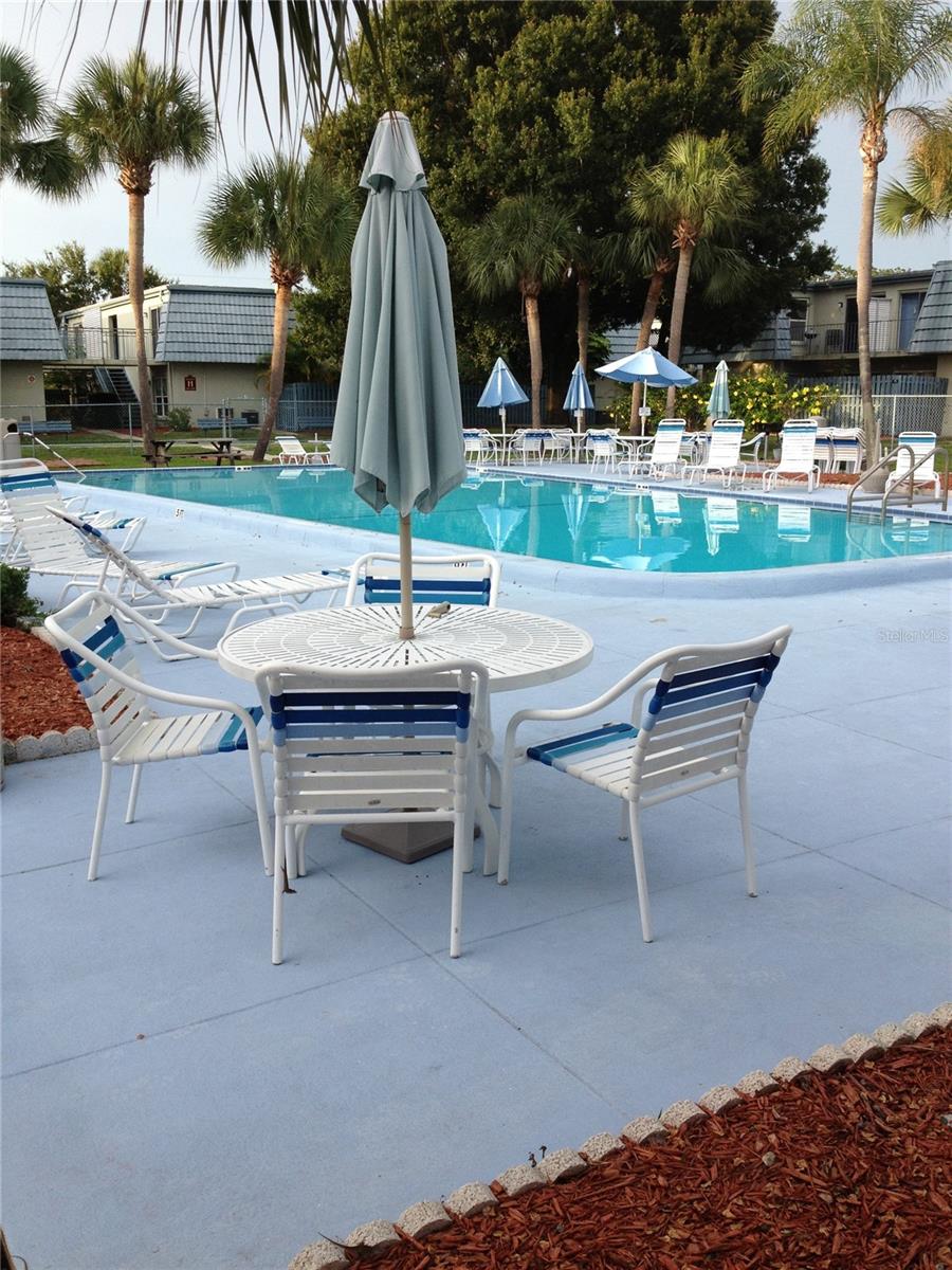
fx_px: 1283
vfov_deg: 52.6
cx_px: 476
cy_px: 635
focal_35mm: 35
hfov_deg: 40.7
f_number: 2.4
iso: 50
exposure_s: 1/464
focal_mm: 4.28
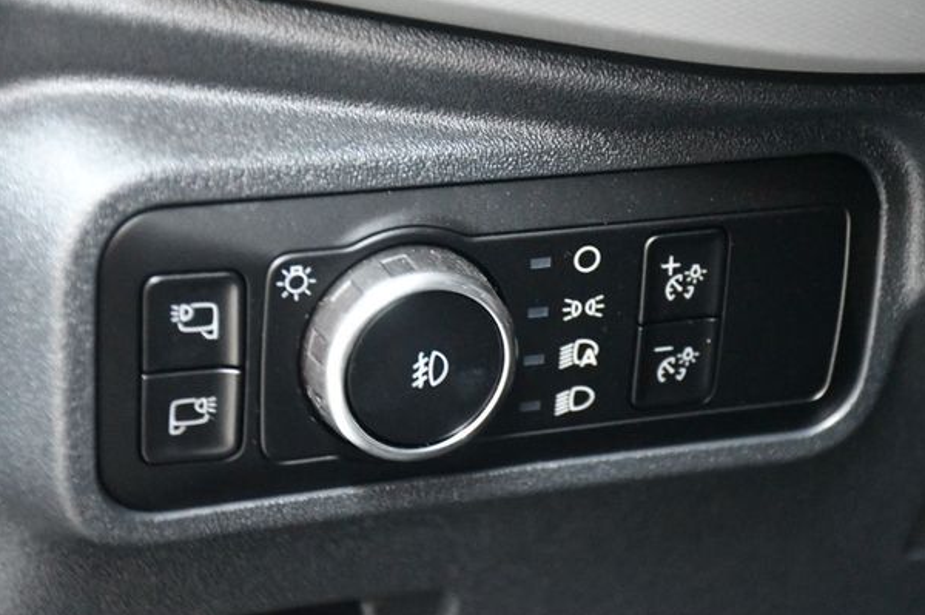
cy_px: 319
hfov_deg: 18.3
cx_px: 489
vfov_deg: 12.2
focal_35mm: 112
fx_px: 2875
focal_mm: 70
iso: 12800
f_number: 5
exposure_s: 1/15
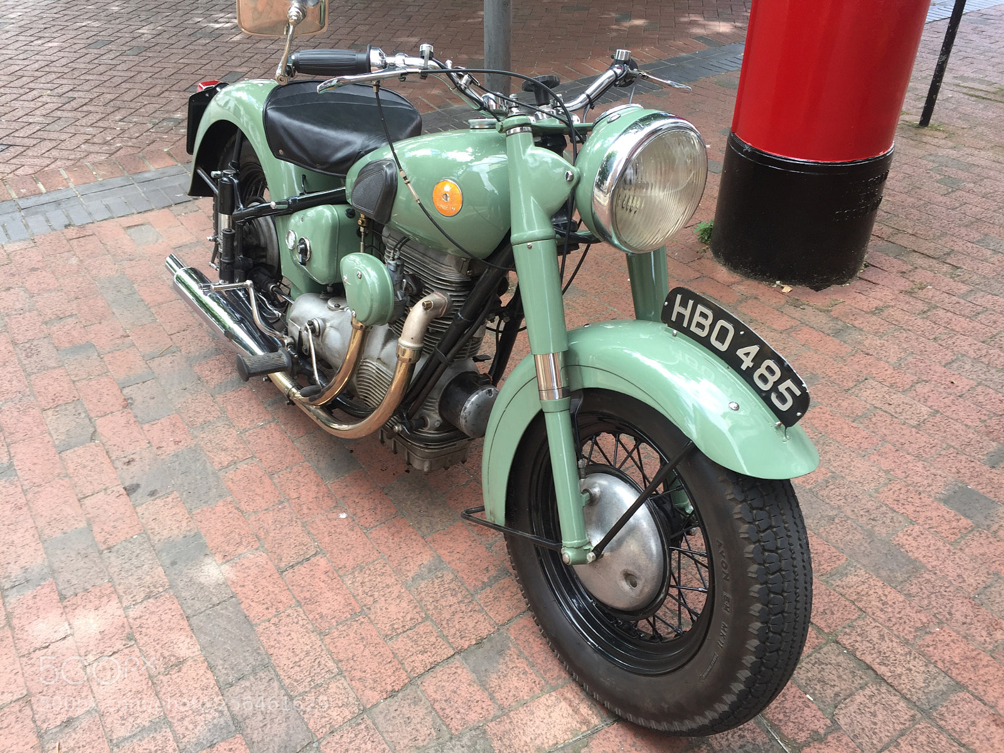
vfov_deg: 48.2
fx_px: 841
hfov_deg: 61.7
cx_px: 502
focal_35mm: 29
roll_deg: -1.6
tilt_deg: -35.6
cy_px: 376
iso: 32
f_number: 2.2
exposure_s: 1/175
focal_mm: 4.15
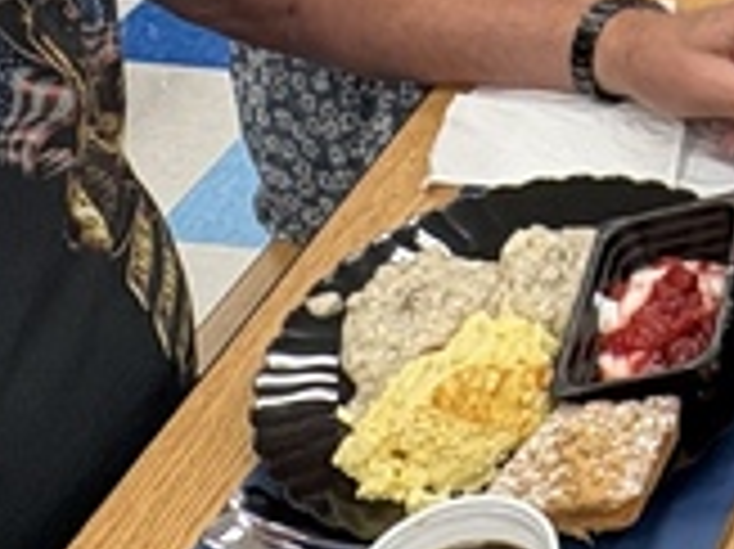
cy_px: -396
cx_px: 1157
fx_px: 1865
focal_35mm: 88
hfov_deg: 19.0
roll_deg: +0.2
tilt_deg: -20.9
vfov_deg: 14.9
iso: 160
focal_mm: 2.22
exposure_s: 1/60
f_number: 2.2
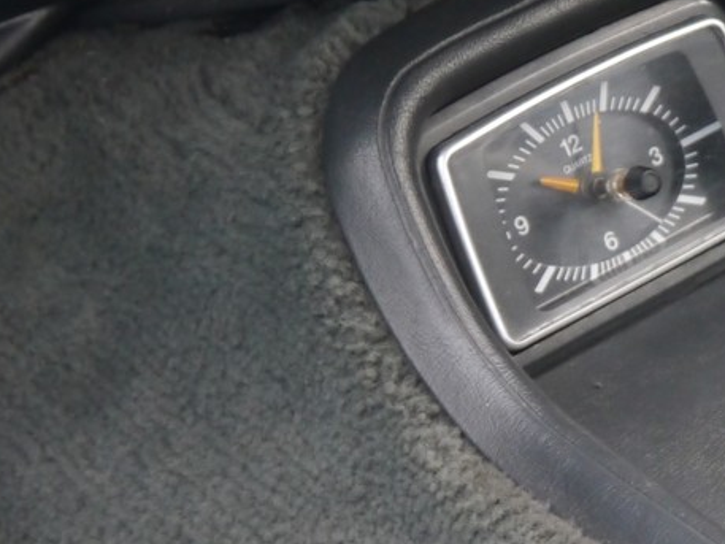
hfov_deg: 10.4
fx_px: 3813
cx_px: 1177
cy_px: 484
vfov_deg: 8.1
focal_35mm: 182
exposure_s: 1/15
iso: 800
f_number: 4.7
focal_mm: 26
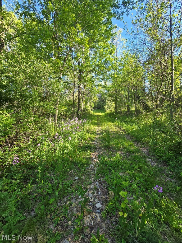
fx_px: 91
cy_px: 122
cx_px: 91
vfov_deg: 106.2
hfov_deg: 89.9
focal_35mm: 13
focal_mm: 2.2
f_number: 2.2
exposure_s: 1/279
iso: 50
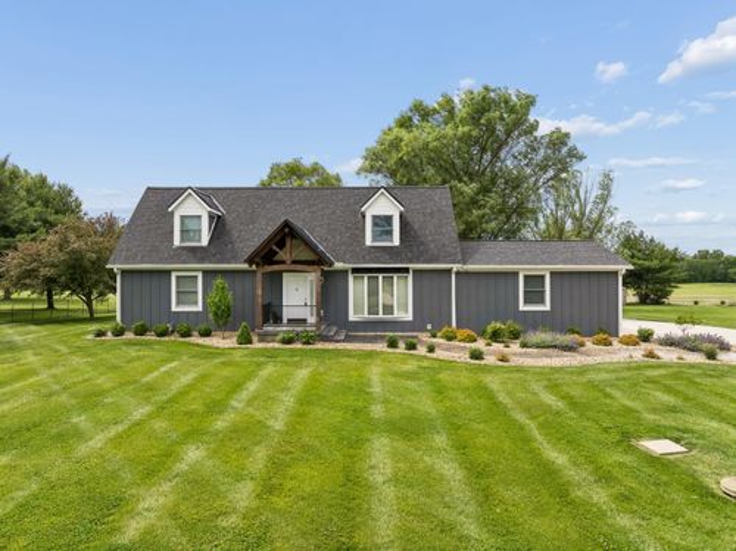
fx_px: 510
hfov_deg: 71.6
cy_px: 276
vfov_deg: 56.7
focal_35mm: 24
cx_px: 368
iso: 150
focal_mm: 12.3
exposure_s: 1/160
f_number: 2.8
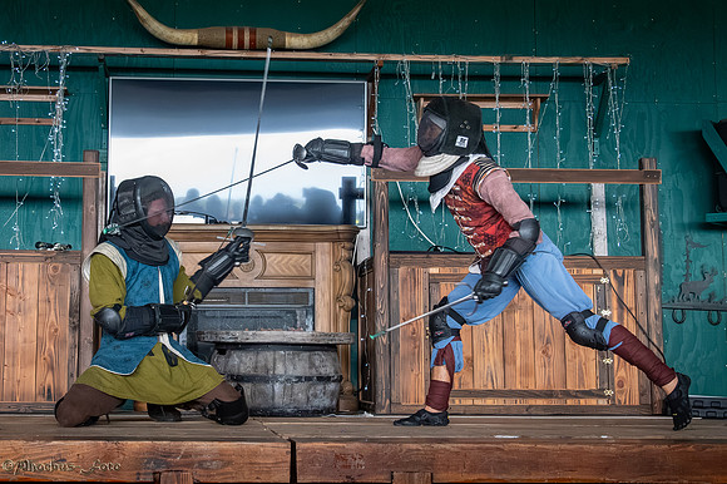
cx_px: 250
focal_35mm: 62
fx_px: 1255
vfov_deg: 21.8
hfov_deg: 32.1
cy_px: 222
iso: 8000
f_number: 5.6
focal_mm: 35
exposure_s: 1/320
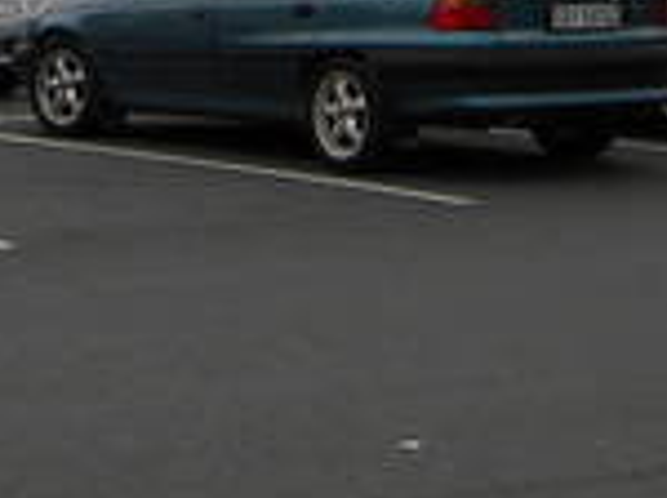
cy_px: -256
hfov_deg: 14.4
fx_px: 2636
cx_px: 178
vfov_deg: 10.4
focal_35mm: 137
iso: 80
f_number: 3.8
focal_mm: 7.3
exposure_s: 1/276
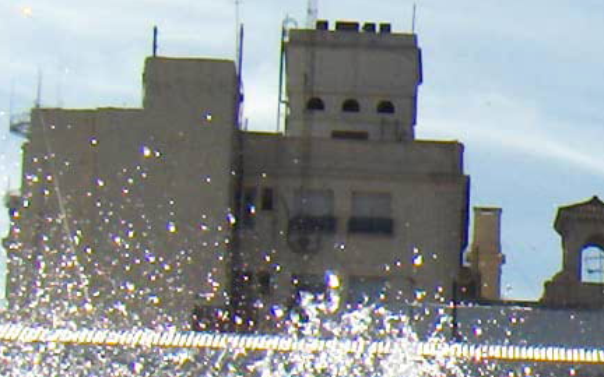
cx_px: 1553
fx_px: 4494
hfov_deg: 7.1
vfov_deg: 4.8
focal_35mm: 273
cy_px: 666
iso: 50
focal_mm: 8
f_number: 4.8
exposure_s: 1/1408
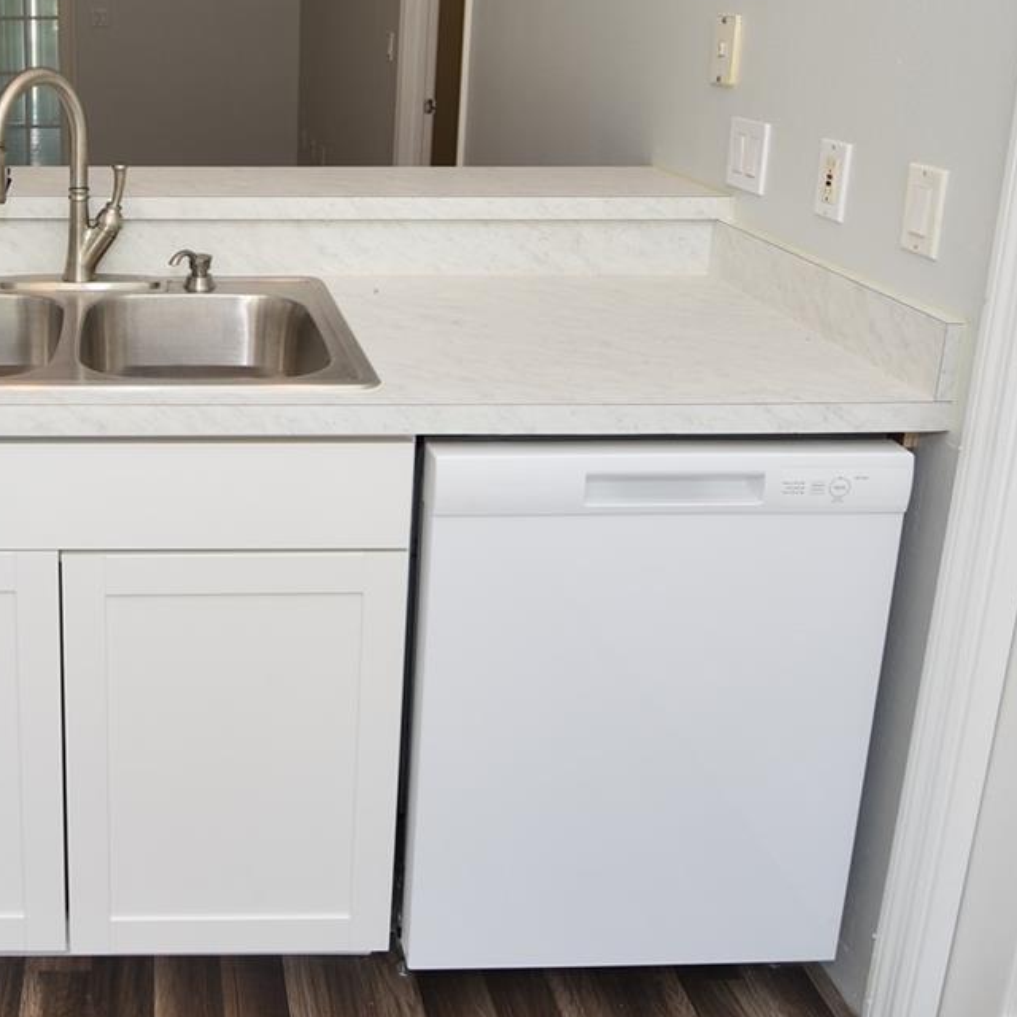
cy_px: 262
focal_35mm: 35
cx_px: 157
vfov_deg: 45.6
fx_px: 1165
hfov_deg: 44.1
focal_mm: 11
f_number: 4.5
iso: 200
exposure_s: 1/80
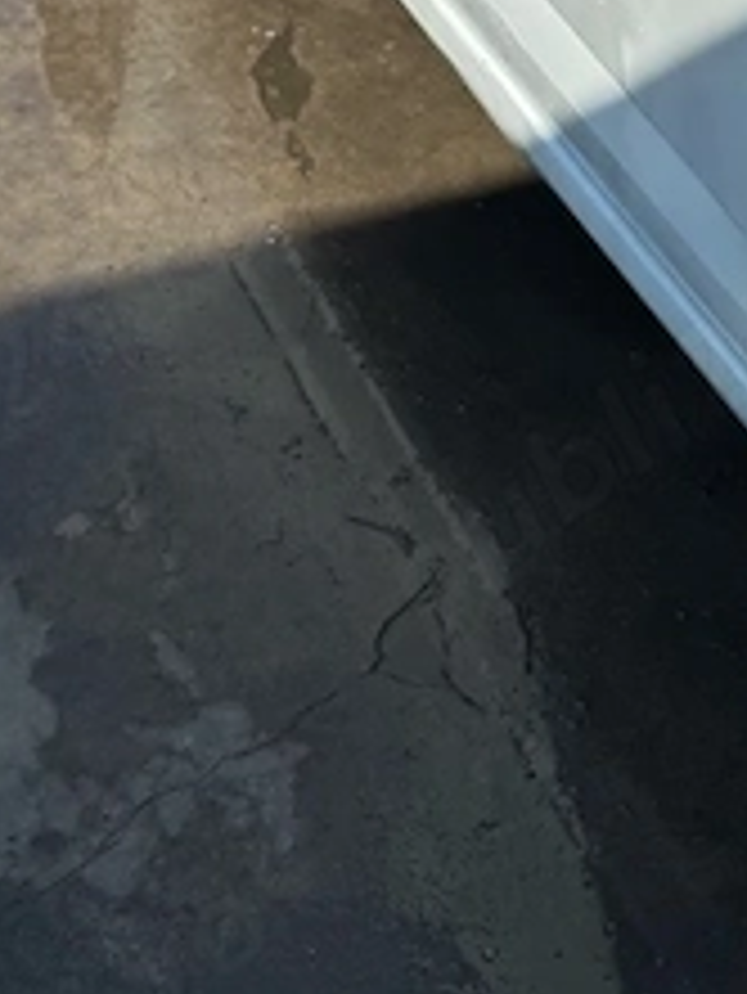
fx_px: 2501
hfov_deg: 16.4
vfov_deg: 21.0
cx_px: 855
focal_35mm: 87
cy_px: -189
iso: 80
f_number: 1.78
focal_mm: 6.76
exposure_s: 1/5814
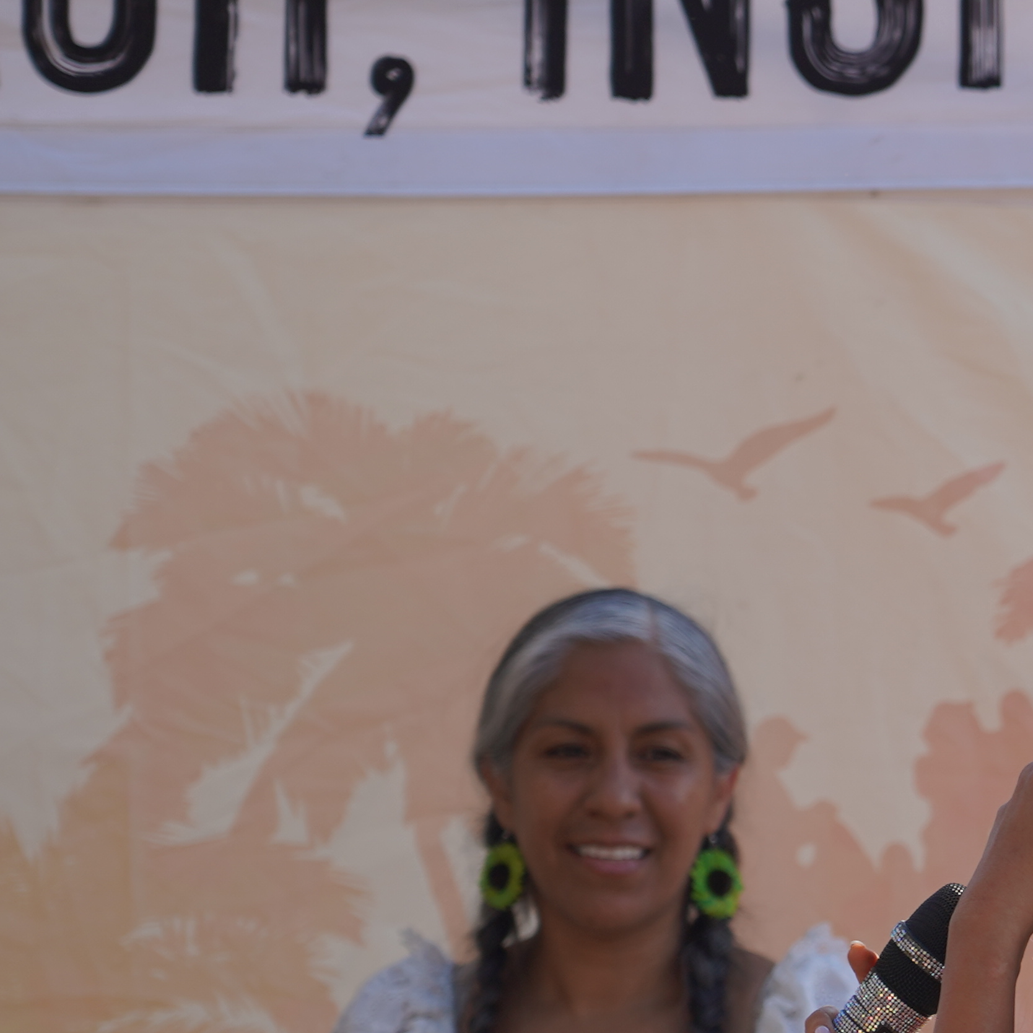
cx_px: 1304
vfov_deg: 5.5
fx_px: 10736
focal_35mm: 318
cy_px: 568
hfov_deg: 5.5
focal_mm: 104
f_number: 4.5
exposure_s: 1/320
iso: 100
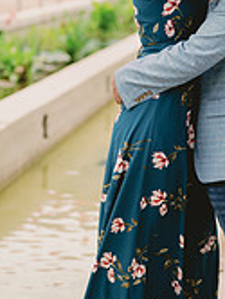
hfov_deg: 11.4
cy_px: 104
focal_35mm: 130
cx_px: 184
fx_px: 1124
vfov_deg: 15.1
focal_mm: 50
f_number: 2
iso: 100
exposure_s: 1/640
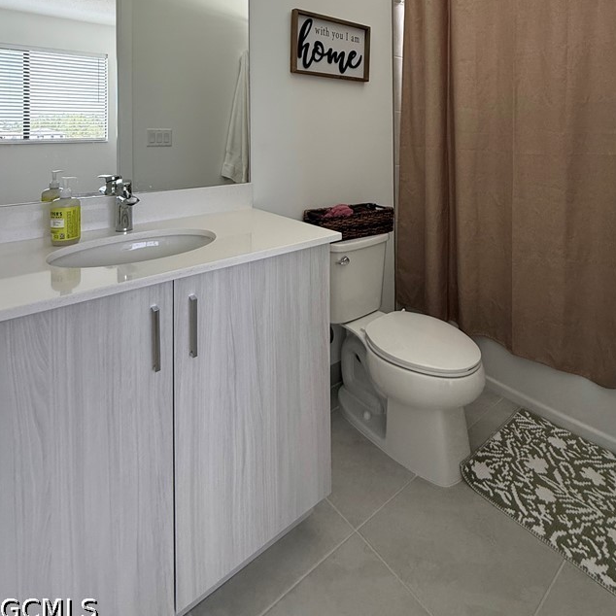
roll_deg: -0.4
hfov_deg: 74.5
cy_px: 134
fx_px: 403
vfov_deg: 68.5
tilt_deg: +0.1
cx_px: 349
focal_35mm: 20
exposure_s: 1/99
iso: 200
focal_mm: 2.22
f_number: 2.2
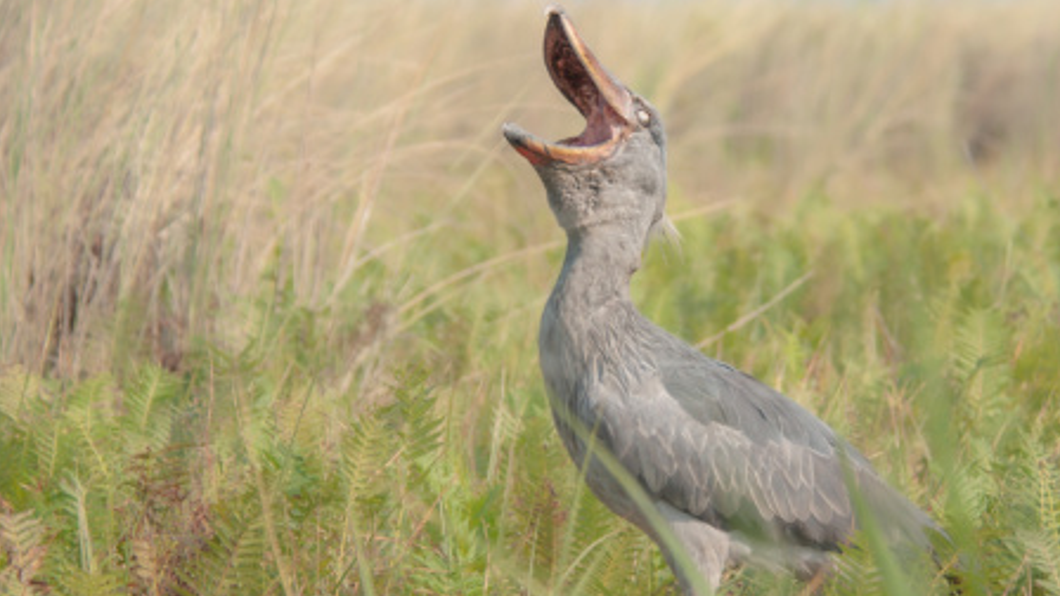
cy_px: 317
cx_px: 532
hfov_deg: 9.4
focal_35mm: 230
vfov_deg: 5.3
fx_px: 6451
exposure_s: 1/800
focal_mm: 145
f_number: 5.6
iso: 400
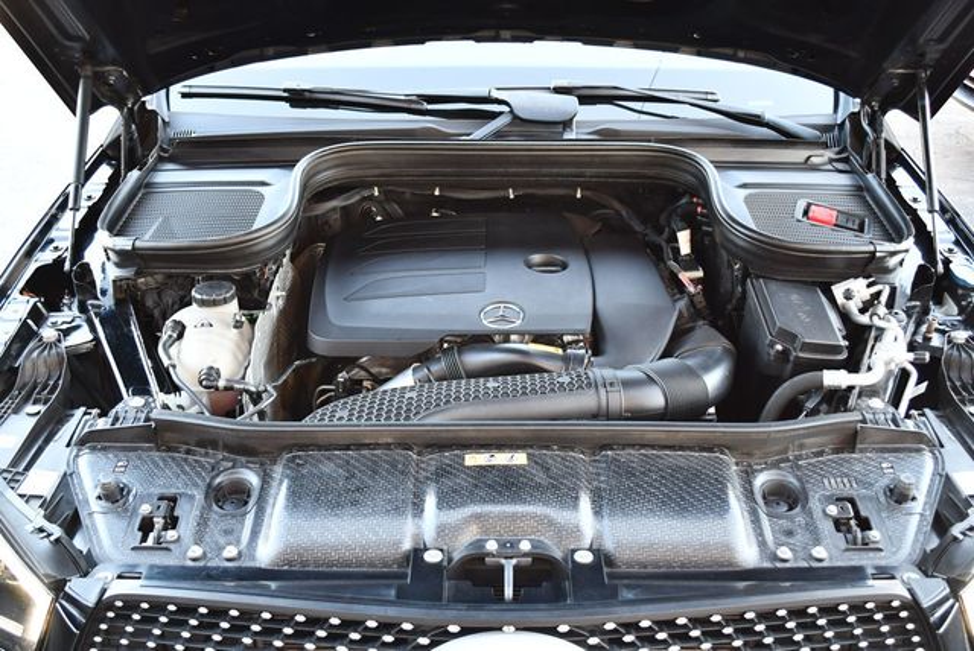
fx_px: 1083
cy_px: 326
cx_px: 487
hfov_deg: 48.4
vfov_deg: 33.5
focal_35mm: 40
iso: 1000
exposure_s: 1/125
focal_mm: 20
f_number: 3.8
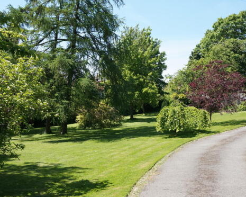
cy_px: 94
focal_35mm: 42
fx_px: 303
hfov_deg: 43.9
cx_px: 148
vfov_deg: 35.9
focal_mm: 21
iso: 100
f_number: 8
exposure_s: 1/125
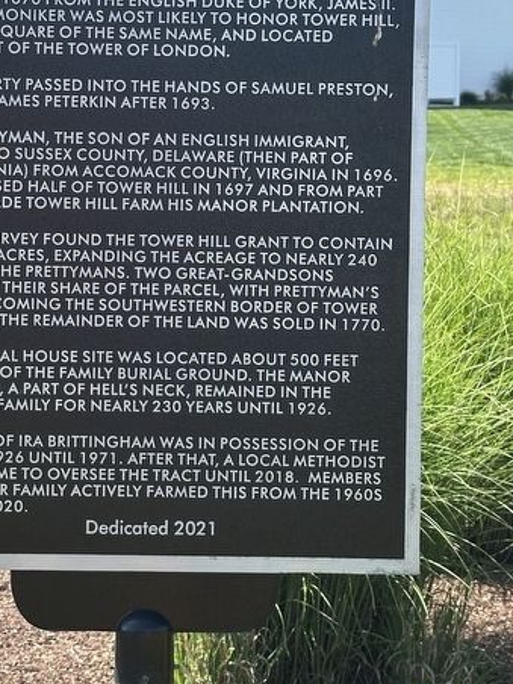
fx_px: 1680
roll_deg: -0.6
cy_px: 189
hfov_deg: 17.3
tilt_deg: -2.6
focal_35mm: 85
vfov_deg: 22.8
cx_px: 139
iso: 64
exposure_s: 1/1289
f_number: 1.78
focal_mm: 6.86
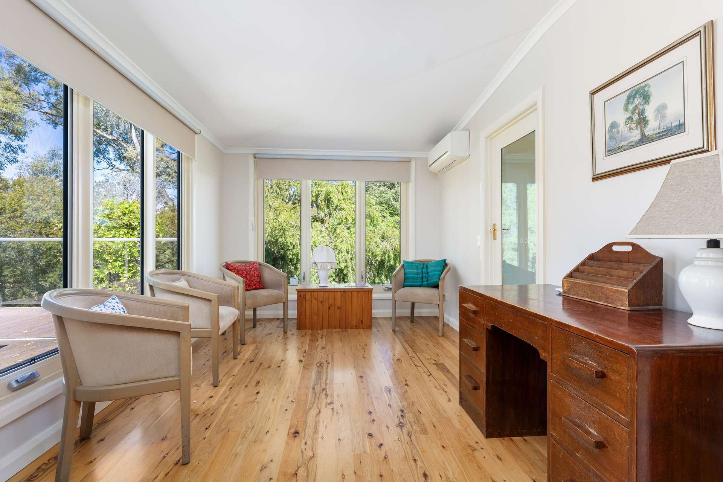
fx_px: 321
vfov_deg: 73.7
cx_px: 362
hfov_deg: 96.7
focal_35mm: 16
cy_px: 241
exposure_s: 1/25
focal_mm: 16
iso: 320
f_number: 7.1
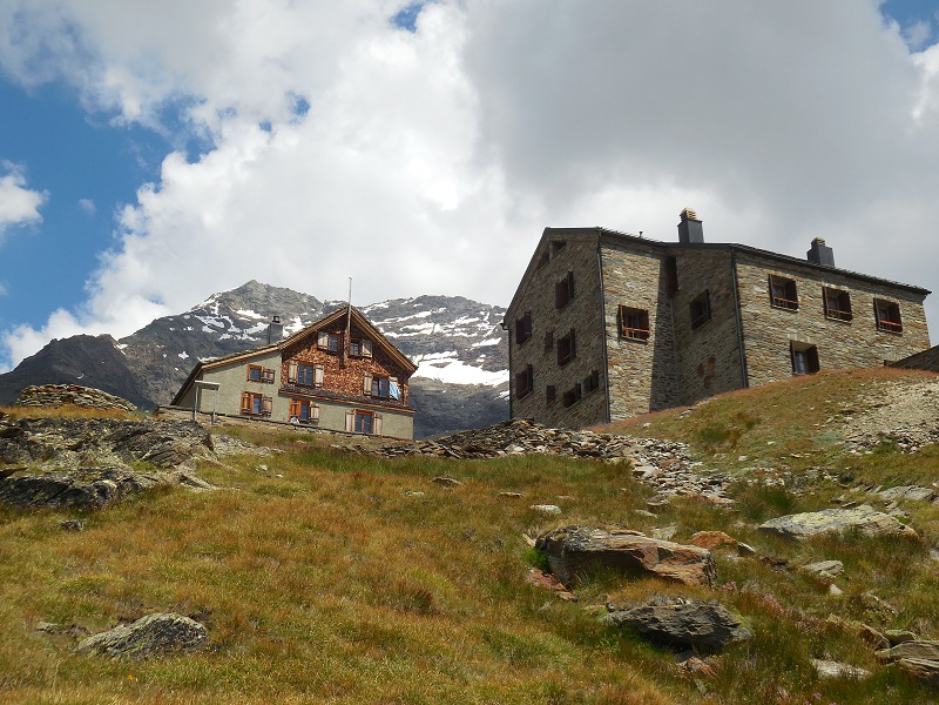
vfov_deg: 32.9
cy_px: 352
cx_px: 470
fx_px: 1194
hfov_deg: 42.9
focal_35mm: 44
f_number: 4.7
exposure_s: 1/800
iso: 125
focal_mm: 7.9
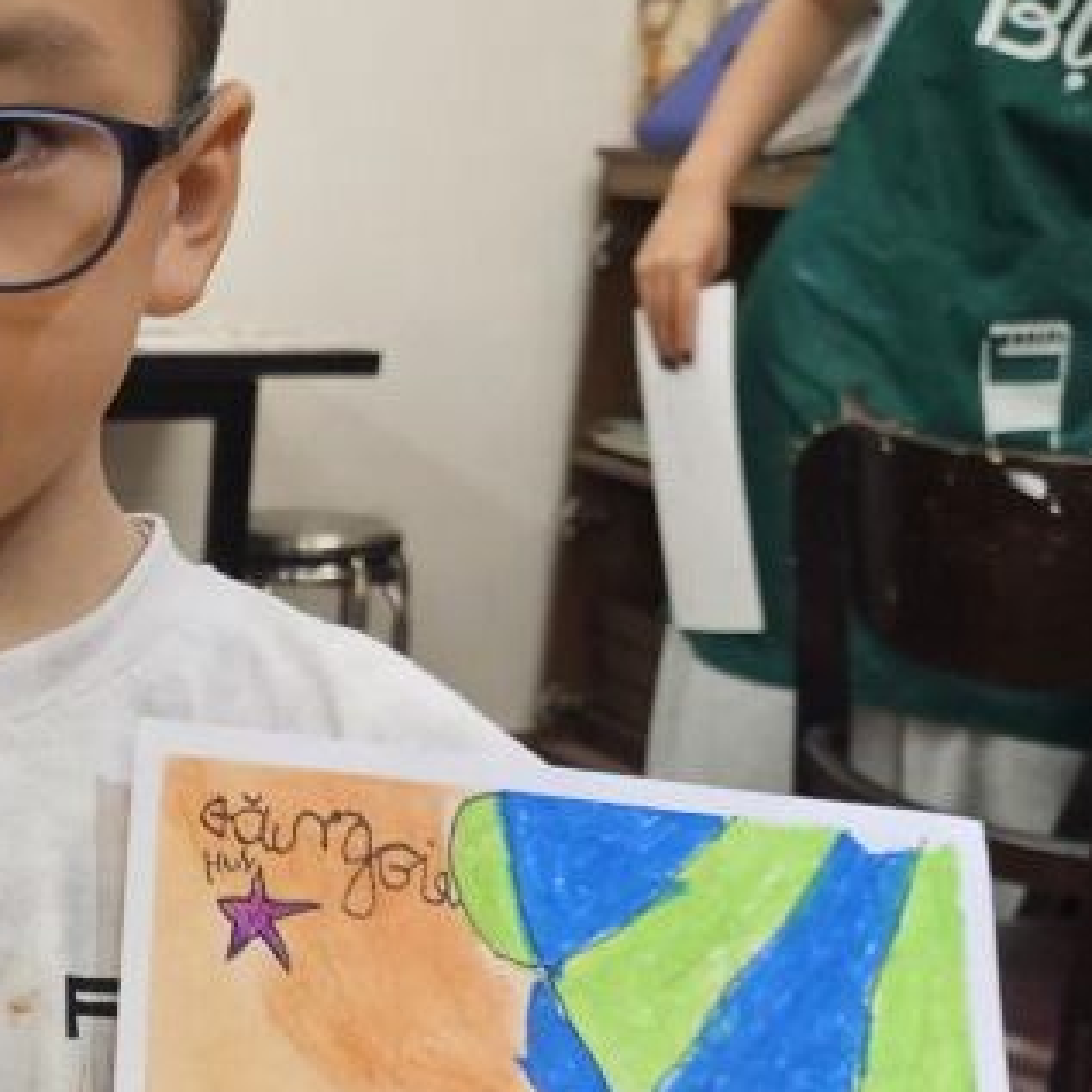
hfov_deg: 23.7
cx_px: -183
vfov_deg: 24.9
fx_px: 2391
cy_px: 996
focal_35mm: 67
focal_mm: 5
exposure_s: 1/100
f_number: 1.8
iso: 80
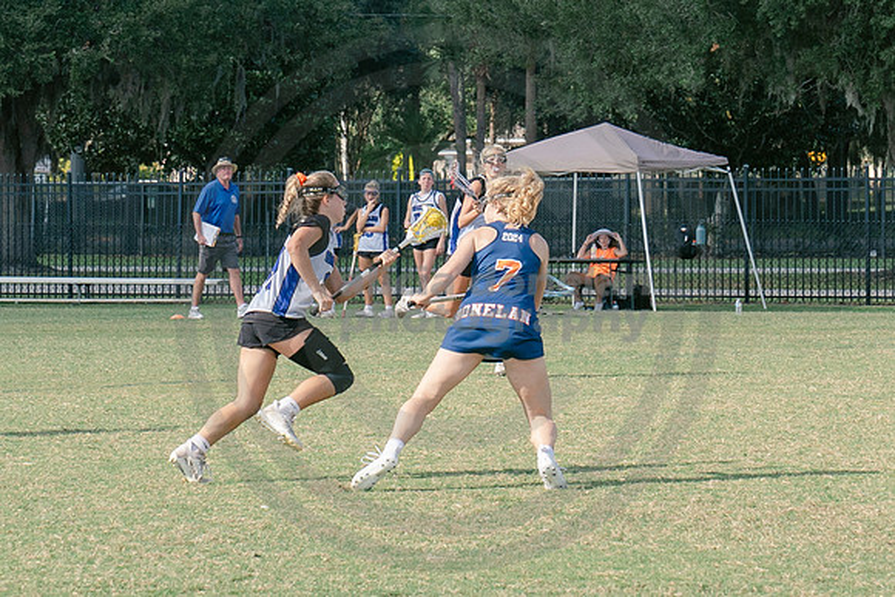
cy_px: 227
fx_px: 5519
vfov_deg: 6.2
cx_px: 530
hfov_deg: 9.3
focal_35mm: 222
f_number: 5.6
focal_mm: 70
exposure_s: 1/800
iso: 250
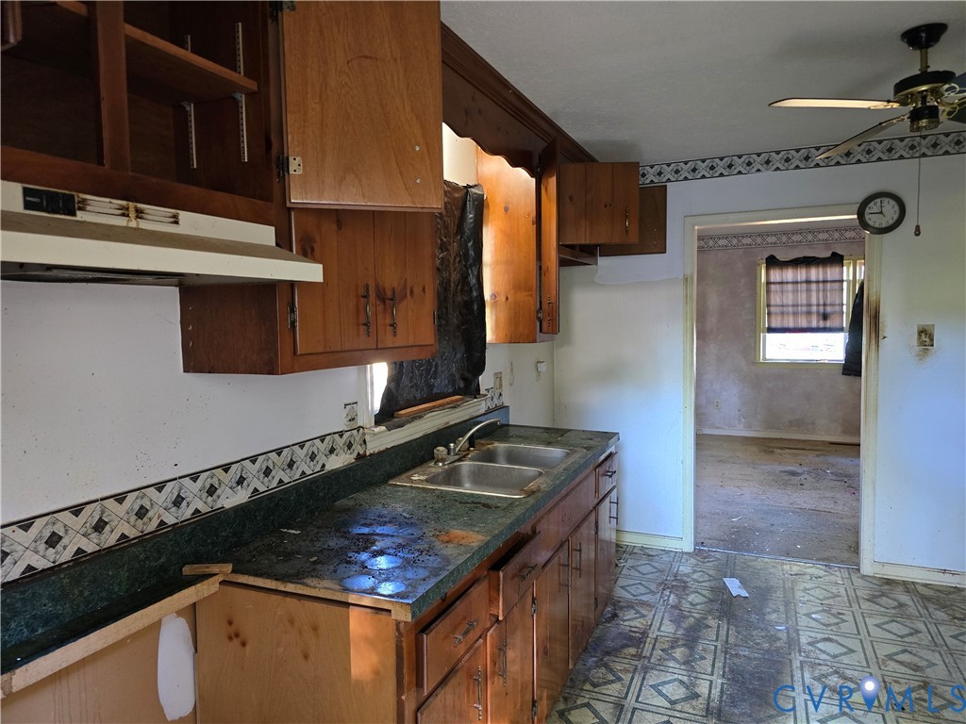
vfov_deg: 58.9
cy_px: 362
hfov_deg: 73.9
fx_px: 642
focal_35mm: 23
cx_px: 483
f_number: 1.7
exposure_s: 1/60
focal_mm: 6.3
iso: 640
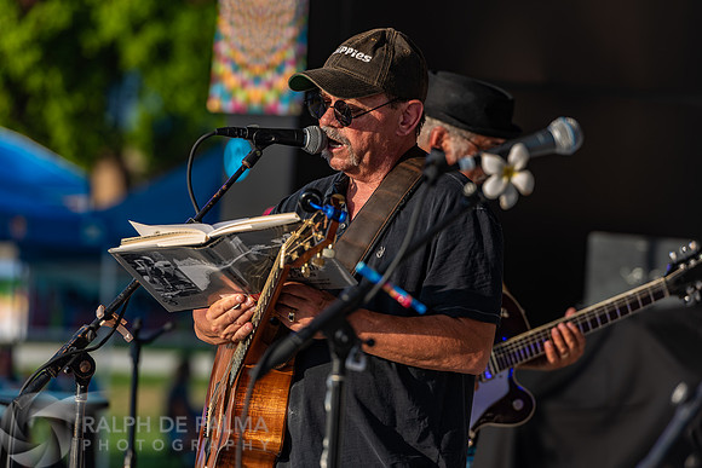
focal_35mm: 200
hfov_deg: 10.3
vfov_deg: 6.9
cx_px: 351
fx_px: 3901
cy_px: 234
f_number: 4.5
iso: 64
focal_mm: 200
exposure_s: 1/160
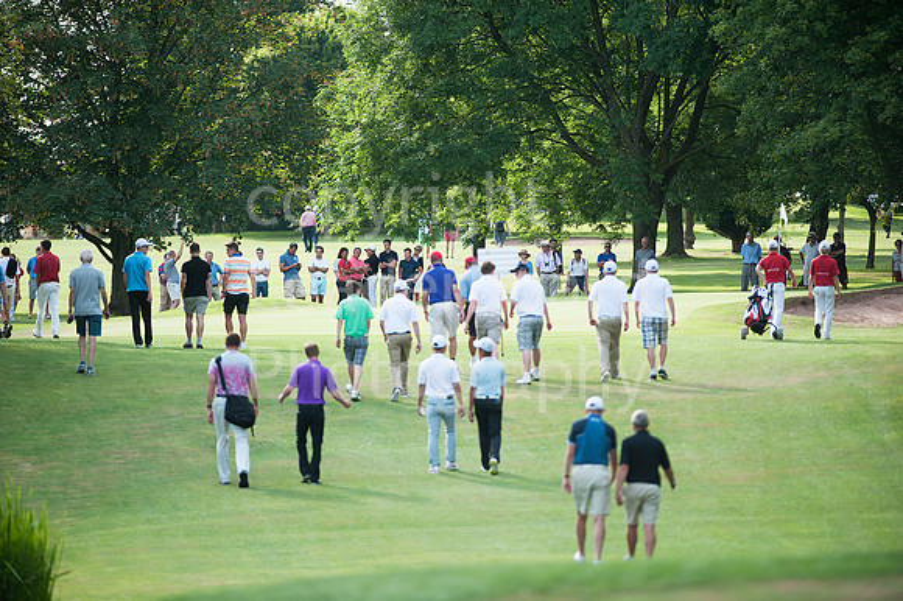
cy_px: 300
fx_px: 7520
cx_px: 452
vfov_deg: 4.6
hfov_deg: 6.9
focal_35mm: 300
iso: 400
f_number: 4
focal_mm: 300
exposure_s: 1/1250
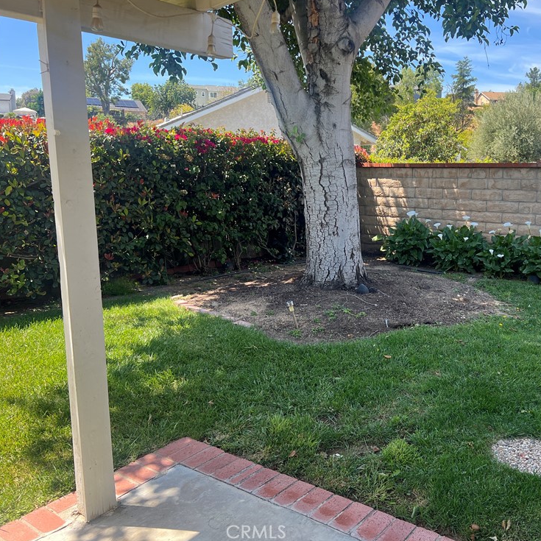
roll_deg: -1.2
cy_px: 260
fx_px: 566
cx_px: 368
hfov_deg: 50.0
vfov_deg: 51.1
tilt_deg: -9.0
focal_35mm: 32
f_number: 1.5
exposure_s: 1/658
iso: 50
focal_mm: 5.7
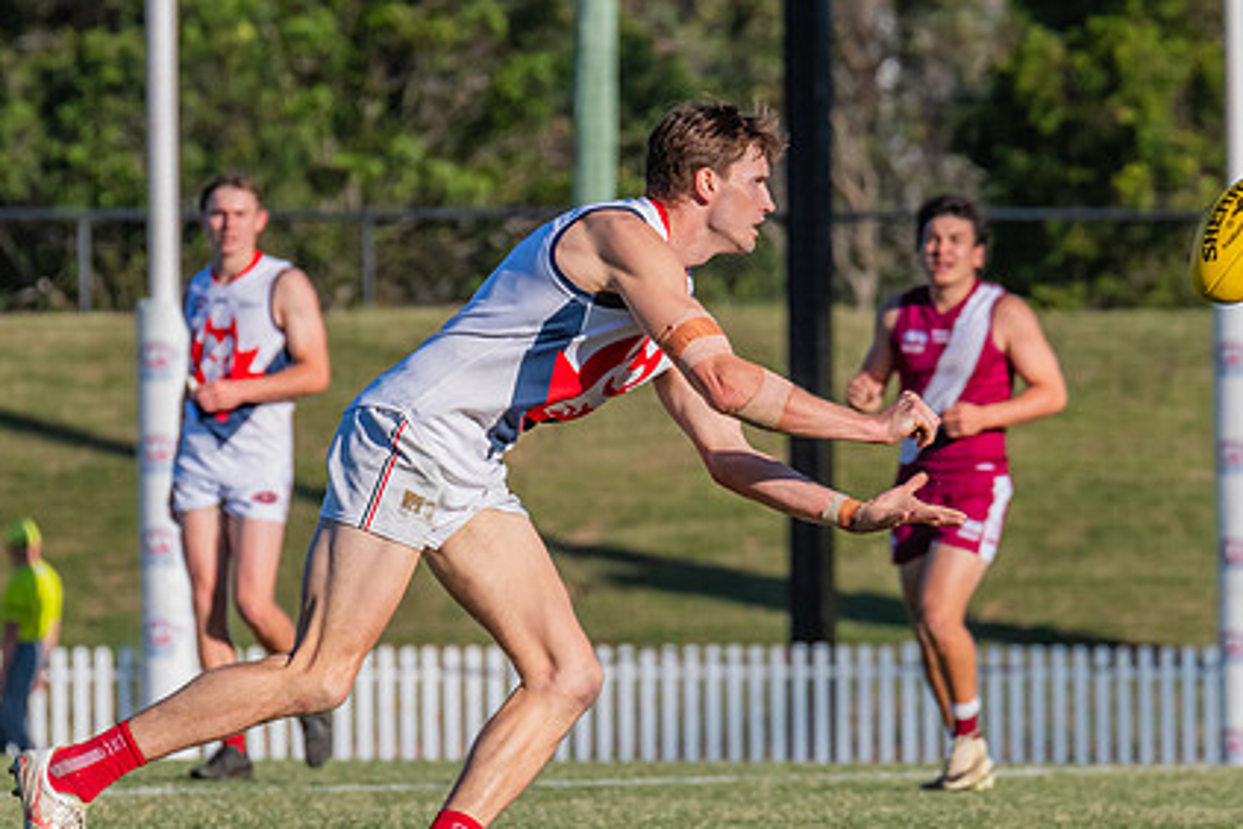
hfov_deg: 2.7
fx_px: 26446
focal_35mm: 766
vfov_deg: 1.8
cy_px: 499
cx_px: 689
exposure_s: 1/1250
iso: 800
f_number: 13
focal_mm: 420
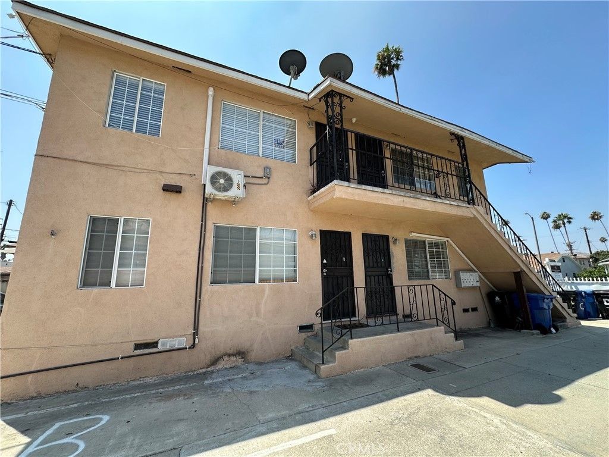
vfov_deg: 85.7
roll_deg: +1.8
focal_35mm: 14
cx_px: 304
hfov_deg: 102.1
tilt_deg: +13.4
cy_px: 228
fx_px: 246
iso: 40
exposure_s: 1/790
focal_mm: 2.22
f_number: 2.2
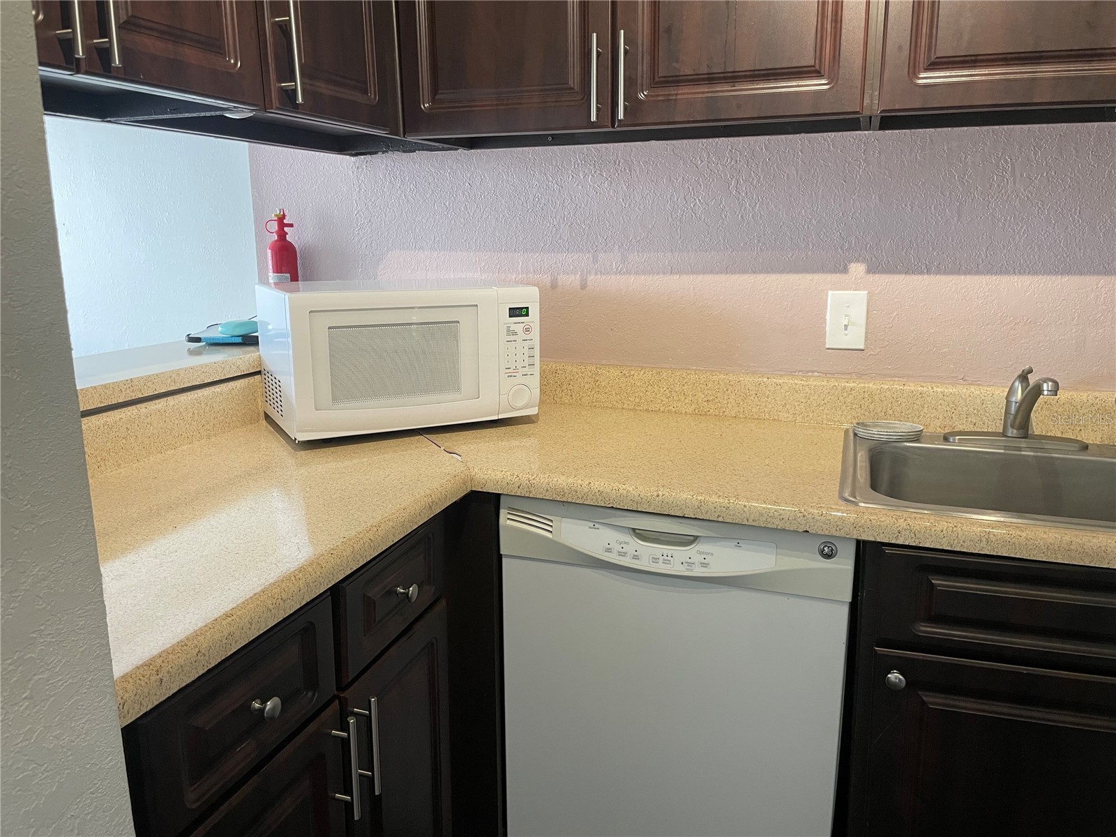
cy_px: 418
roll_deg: +0.3
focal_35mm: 26
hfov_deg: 67.3
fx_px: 838
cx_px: 558
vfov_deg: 53.1
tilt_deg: -13.2
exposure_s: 1/60
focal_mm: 4.2
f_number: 1.6
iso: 125
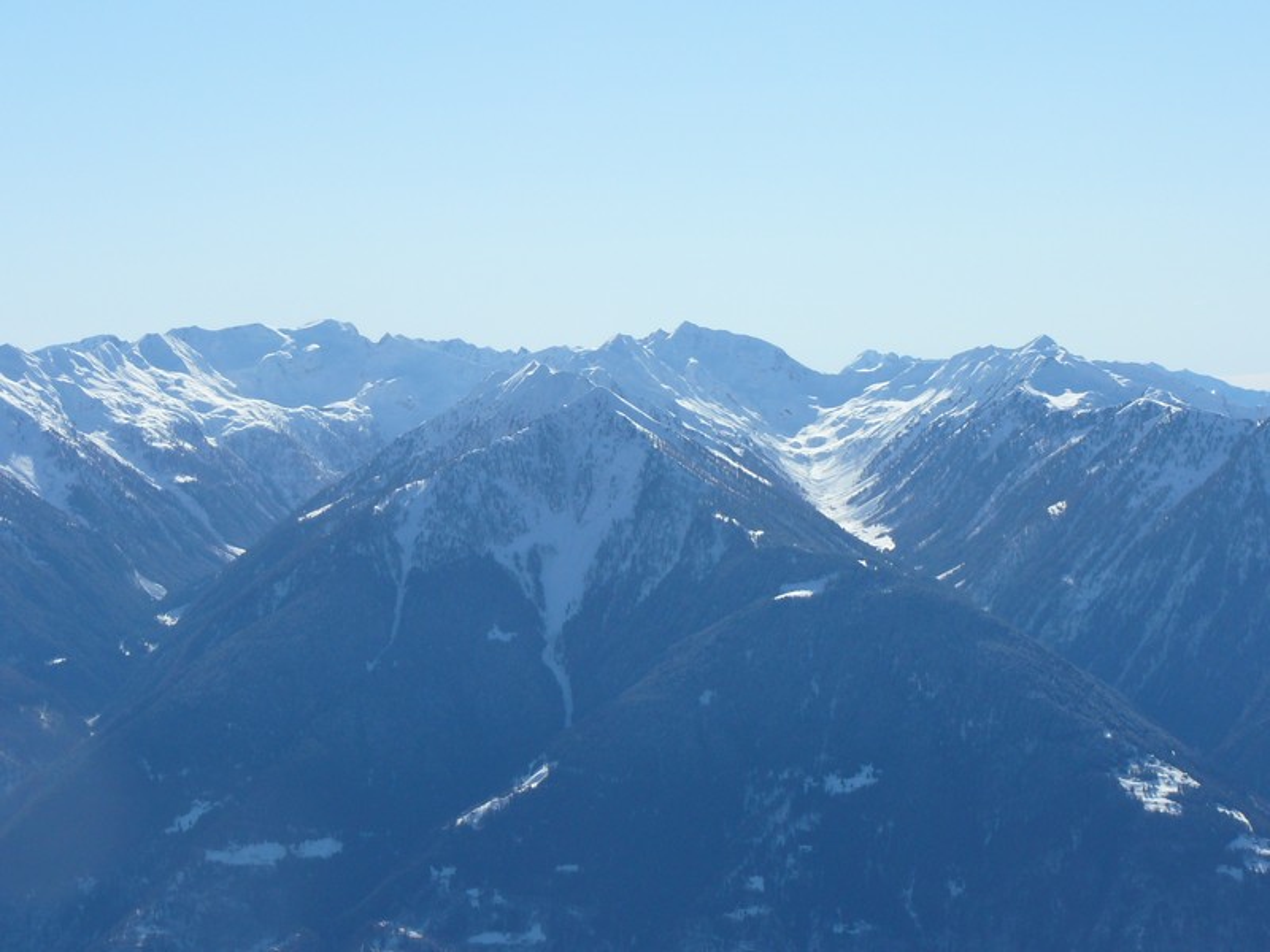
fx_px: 3192
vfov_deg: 17.0
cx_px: 635
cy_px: 476
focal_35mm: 87
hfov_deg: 22.5
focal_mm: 13
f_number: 6.3
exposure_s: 1/500
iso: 80
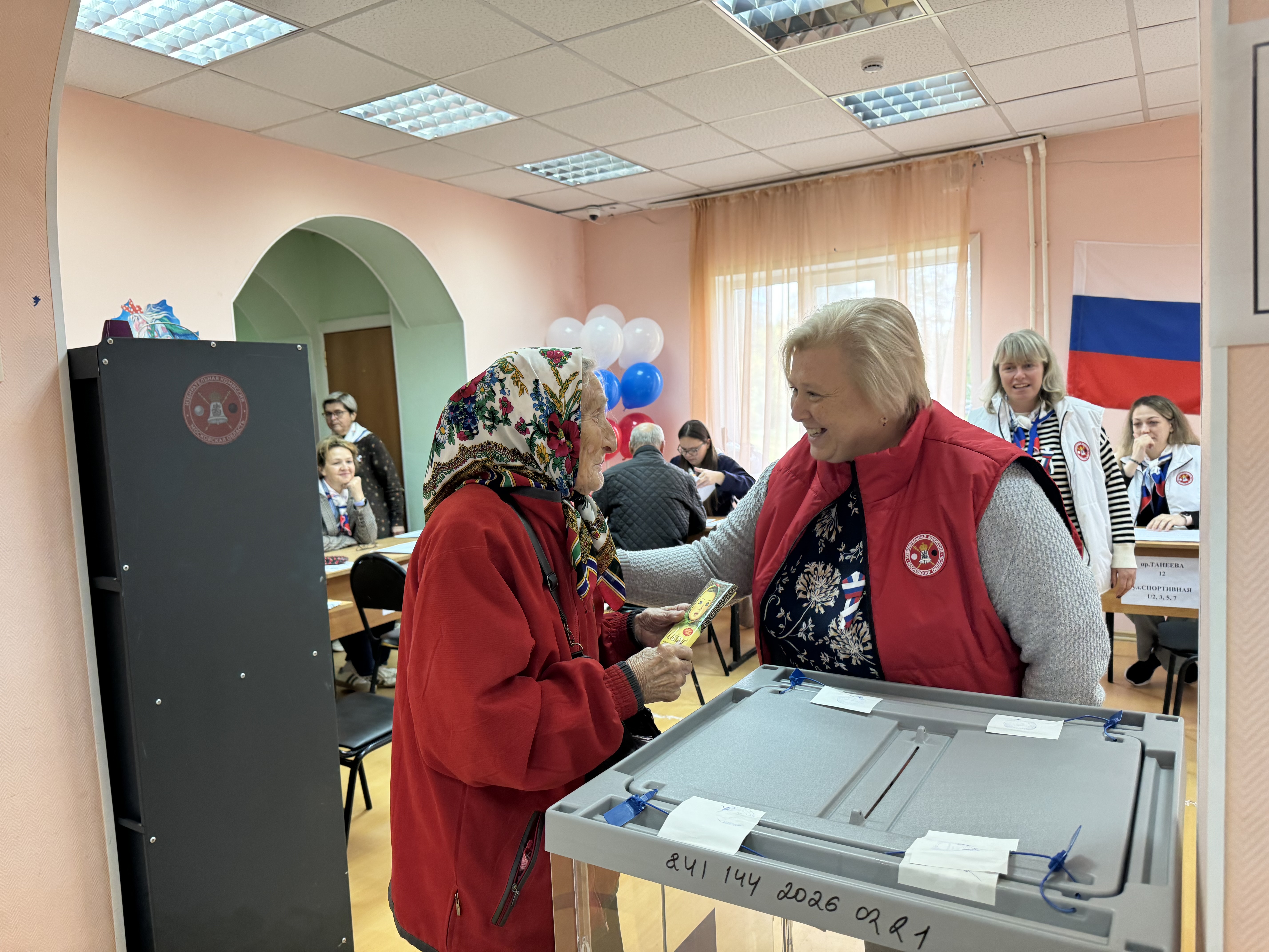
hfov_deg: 71.6
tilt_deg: -6.9
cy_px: 476
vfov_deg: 56.8
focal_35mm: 24
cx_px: 634
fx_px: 880
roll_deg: +2.7
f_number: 1.78
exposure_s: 1/100
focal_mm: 6.76
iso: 160
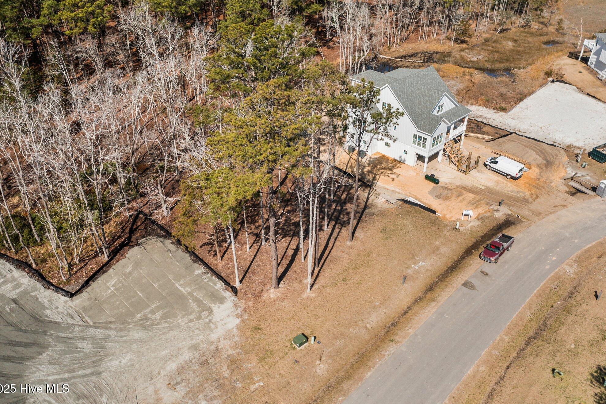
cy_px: 198
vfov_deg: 44.9
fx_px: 488
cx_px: 294
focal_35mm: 29
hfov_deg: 63.7
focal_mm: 10.26
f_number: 2.8
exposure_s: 1/400
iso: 100
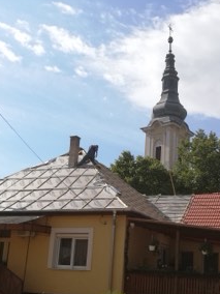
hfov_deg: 32.4
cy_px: 204
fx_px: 373
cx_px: 157
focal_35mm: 44
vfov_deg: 42.2
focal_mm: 3.81
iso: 50
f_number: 2.2
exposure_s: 1/1168
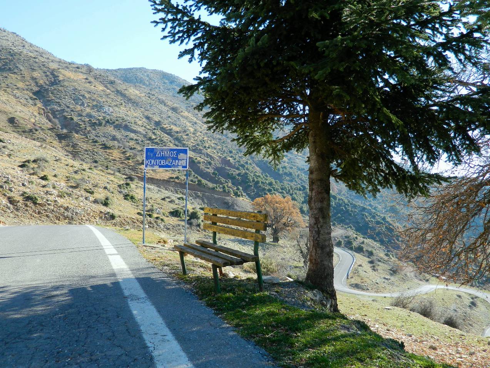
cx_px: 245
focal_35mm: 35
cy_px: 184
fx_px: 495
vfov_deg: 40.7
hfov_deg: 52.6
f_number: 3.3
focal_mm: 6.2
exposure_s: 1/250
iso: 80
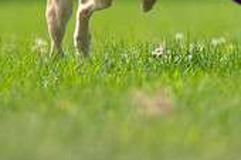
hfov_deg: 1.0
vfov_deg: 0.7
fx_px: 13703
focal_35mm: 2049
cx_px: 17
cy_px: -35
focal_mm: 600
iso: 1600
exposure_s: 1/4000
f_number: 6.3
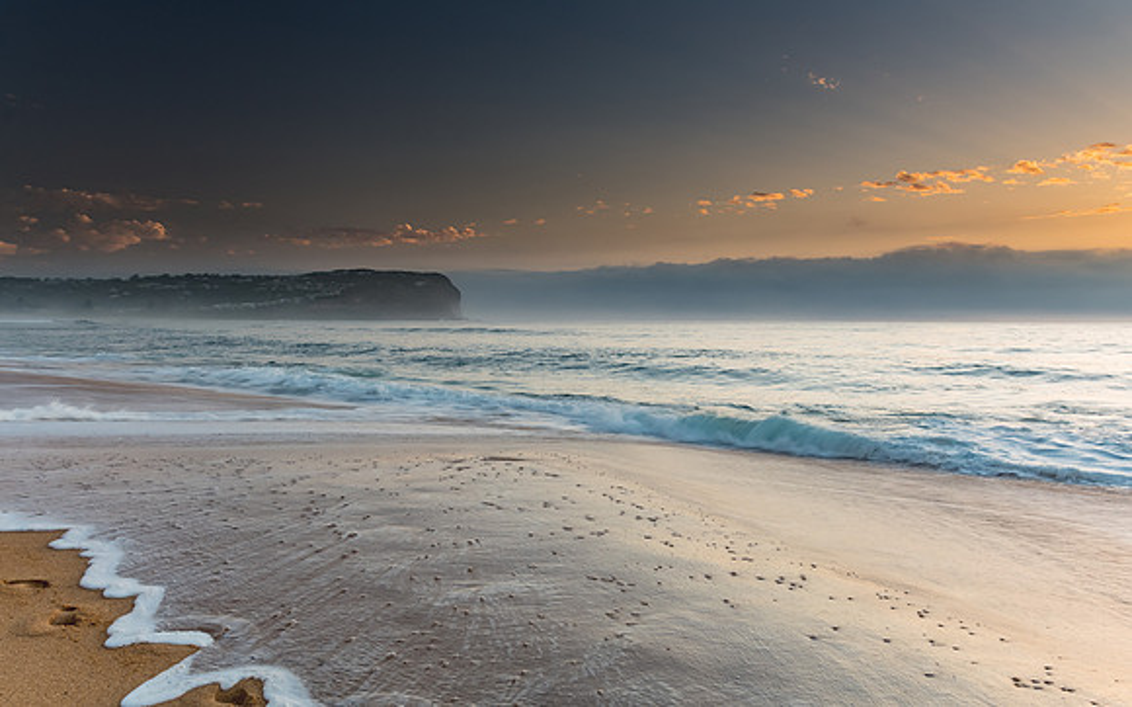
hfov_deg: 72.1
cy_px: 328
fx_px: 778
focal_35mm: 25
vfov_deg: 48.8
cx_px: 568
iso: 125
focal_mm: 16
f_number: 10
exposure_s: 1/10
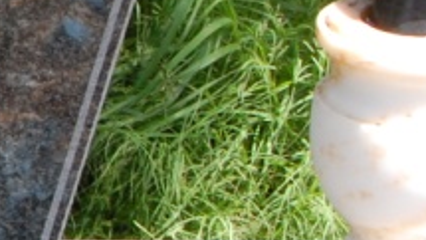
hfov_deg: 7.4
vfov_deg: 4.3
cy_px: -144
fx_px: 3208
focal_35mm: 284
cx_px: -311
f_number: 18
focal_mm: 38
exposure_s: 1/50
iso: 400
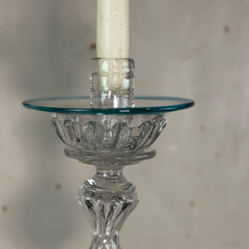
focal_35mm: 69
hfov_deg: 25.0
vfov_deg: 24.9
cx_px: 118
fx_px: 562
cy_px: 168
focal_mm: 6.76
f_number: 1.78
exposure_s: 1/100
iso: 80
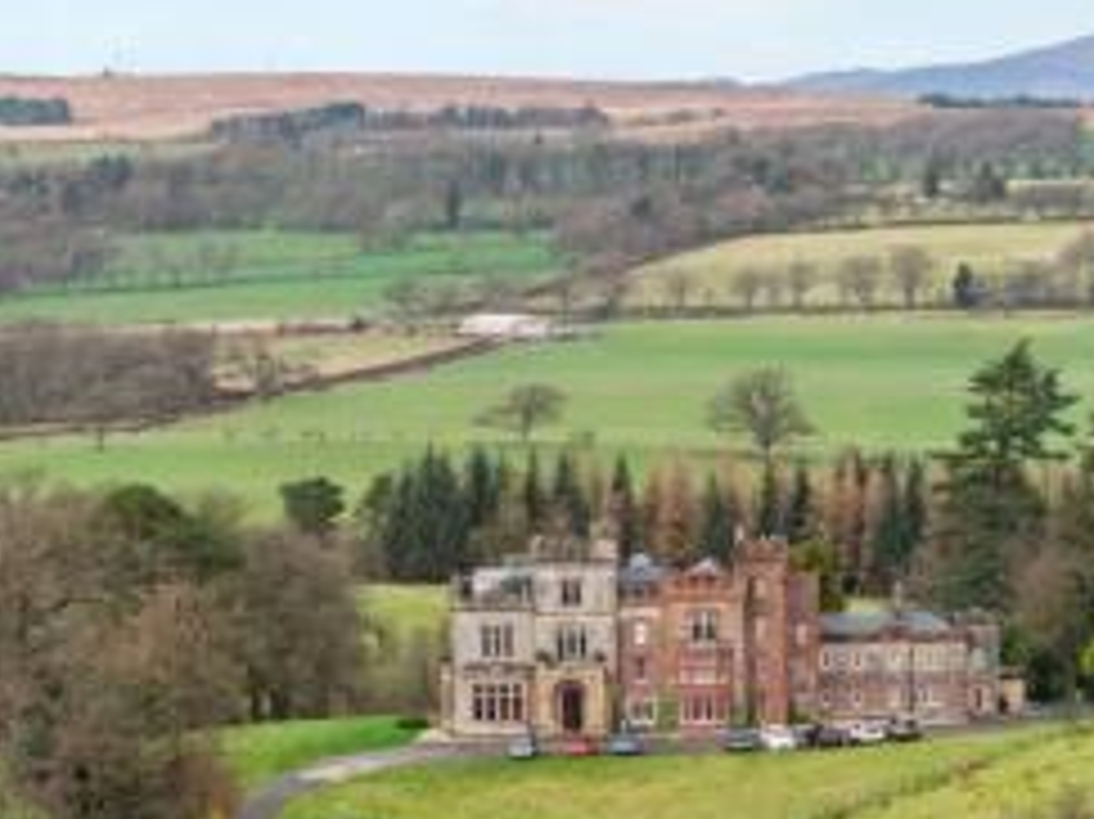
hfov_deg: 11.8
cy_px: 515
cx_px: 660
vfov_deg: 8.8
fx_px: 5307
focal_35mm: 168
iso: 250
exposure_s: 1/800
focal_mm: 19.4
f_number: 2.8
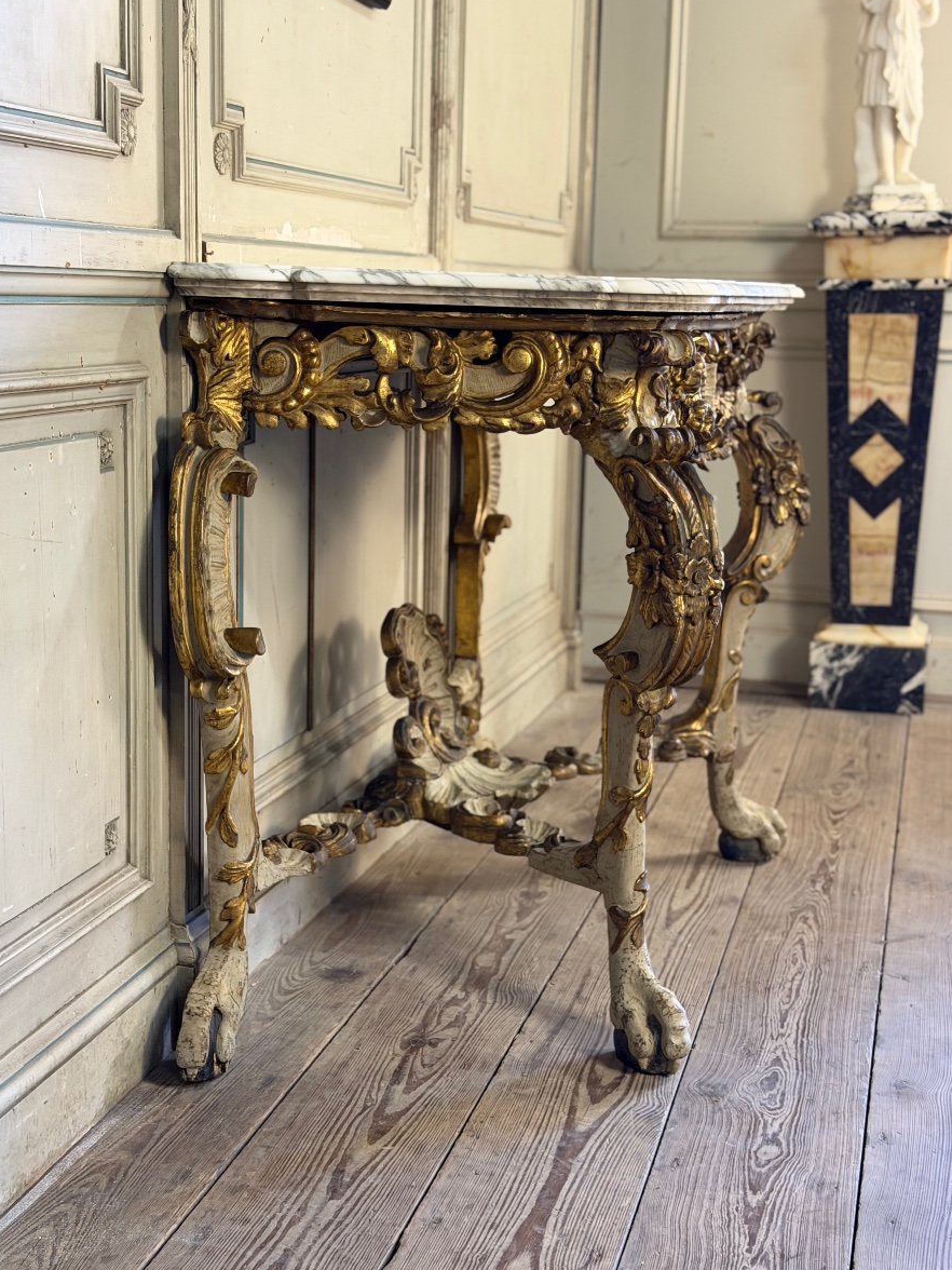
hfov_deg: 29.7
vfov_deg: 38.9
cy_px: 637
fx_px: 1797
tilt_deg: -11.1
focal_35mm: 49
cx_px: 481
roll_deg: -1.0
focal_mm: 6.76
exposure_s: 1/50
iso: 250
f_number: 1.78
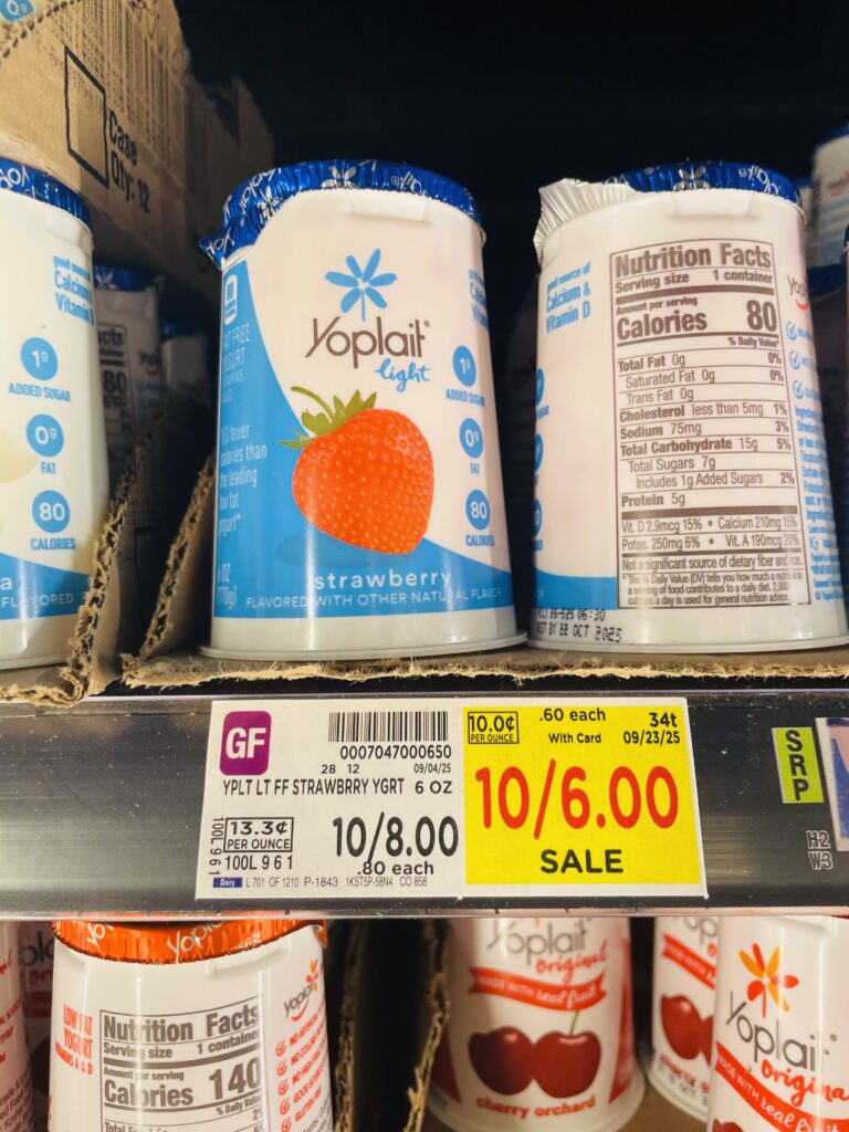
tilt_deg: -3.7
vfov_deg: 67.3
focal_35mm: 26
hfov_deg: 53.1
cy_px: 566
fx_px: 850
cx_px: 424
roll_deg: +1.5
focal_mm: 4.2
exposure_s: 1/121
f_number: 1.6
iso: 80
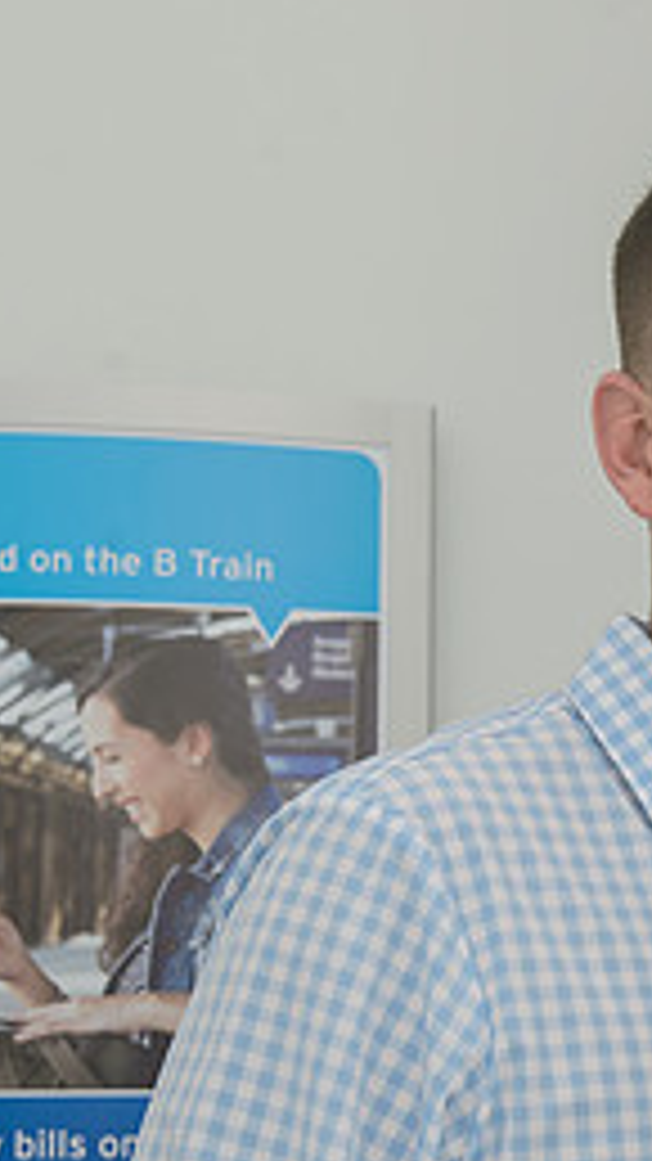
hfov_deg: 10.9
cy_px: 832
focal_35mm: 106
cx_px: 1048
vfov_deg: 20.1
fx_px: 3260
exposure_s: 1/160
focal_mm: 45
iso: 500
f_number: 6.3
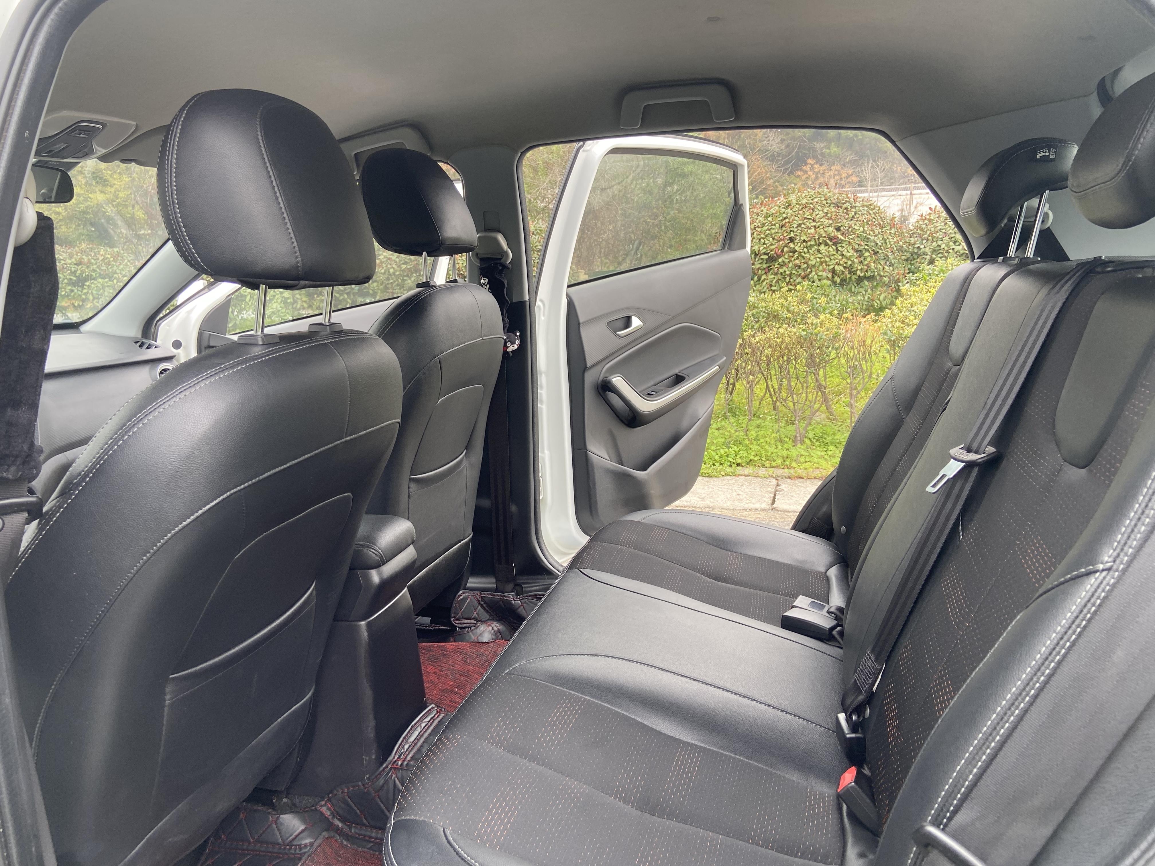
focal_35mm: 26
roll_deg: +2.9
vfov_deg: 53.1
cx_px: 578
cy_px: 433
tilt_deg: -9.0
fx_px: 868
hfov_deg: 67.3
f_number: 1.8
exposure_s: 1/122
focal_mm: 4.25
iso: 64
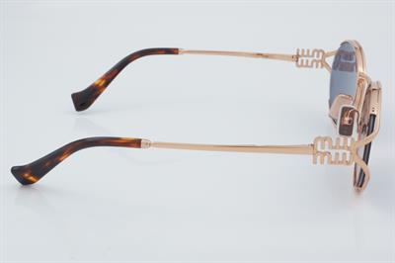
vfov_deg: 18.2
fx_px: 822
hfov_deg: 27.0
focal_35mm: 75
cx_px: 198
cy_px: 132
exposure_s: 1/4
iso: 100
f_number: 32
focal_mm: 50
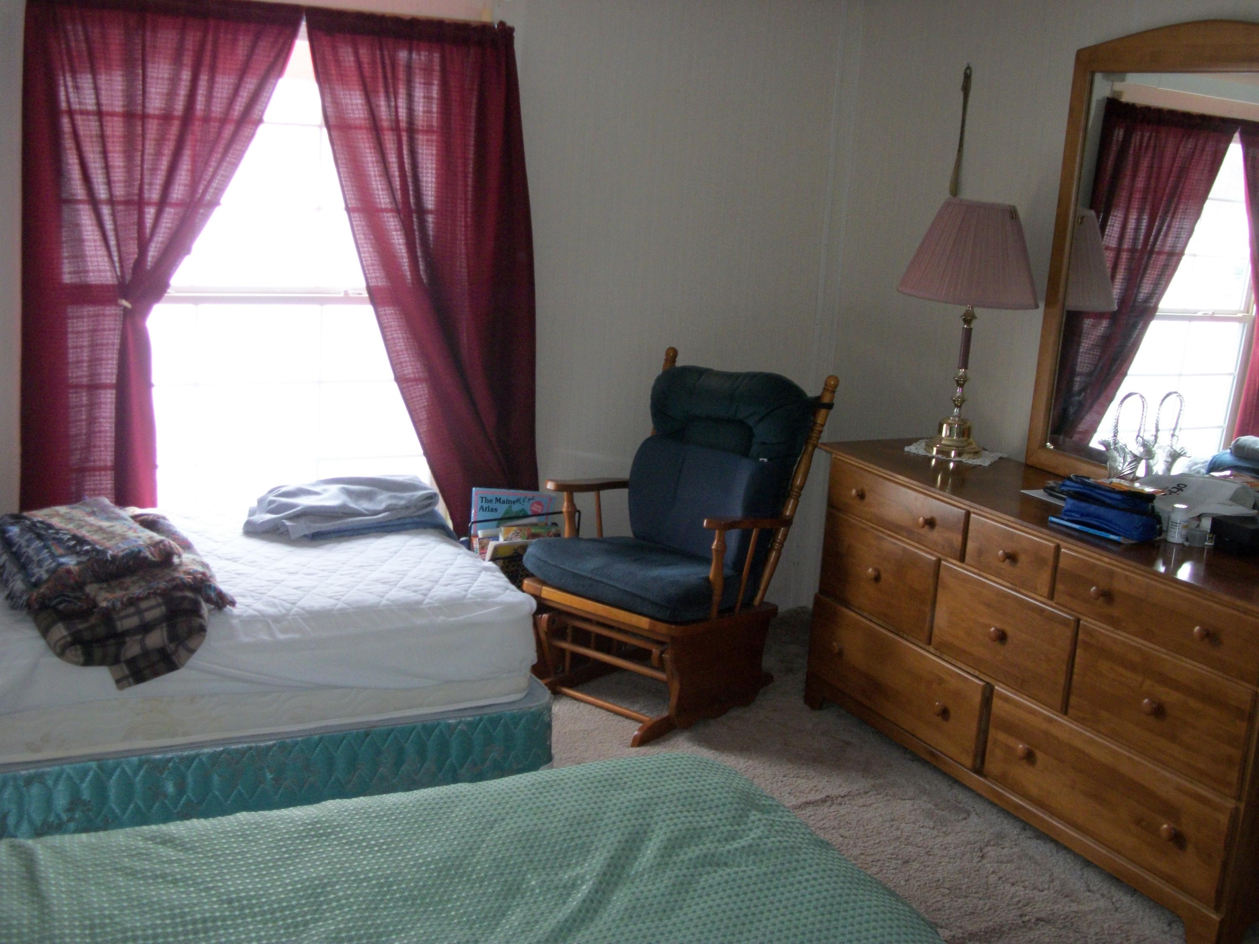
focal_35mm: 40
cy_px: 472
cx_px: 630
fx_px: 1455
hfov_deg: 46.8
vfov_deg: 36.0
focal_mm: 7.1
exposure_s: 1/40
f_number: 3.2
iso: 160
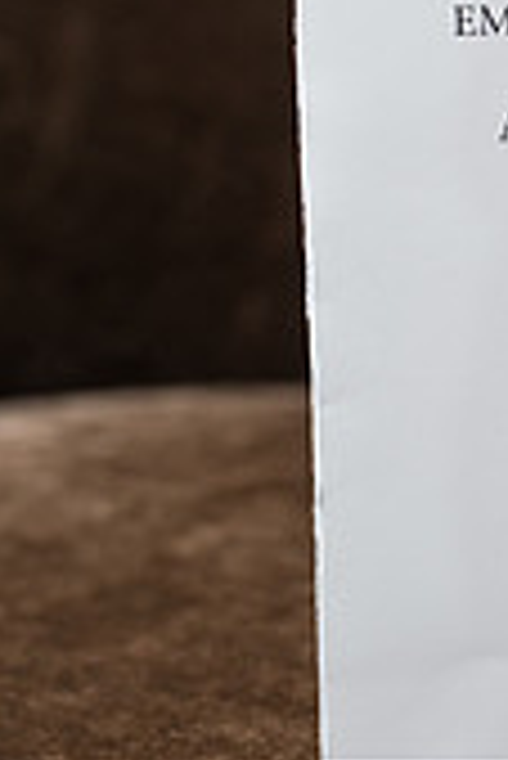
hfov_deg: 8.4
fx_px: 3422
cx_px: 665
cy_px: 157
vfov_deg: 12.6
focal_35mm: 162
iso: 320
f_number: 4
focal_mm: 61
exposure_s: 1/250
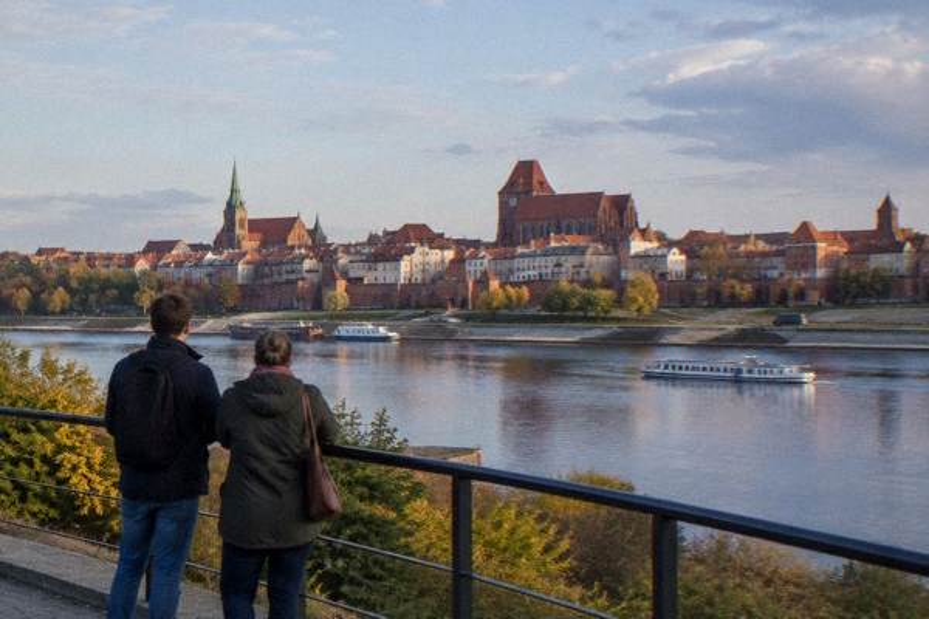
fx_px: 619
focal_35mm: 24
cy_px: 310
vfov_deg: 53.1
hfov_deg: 73.7
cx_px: 464
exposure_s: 1/640
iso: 200
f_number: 4.5
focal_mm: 24
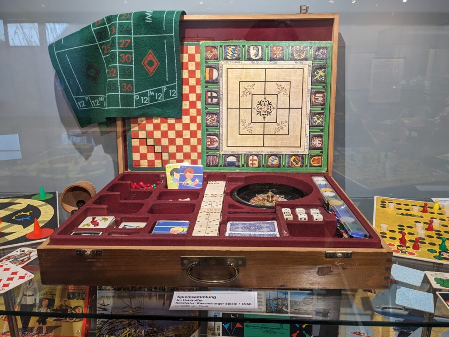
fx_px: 363
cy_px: 163
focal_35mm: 28
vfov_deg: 49.8
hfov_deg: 63.4
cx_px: 231
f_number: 1.73
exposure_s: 1/25
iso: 76
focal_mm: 4.38
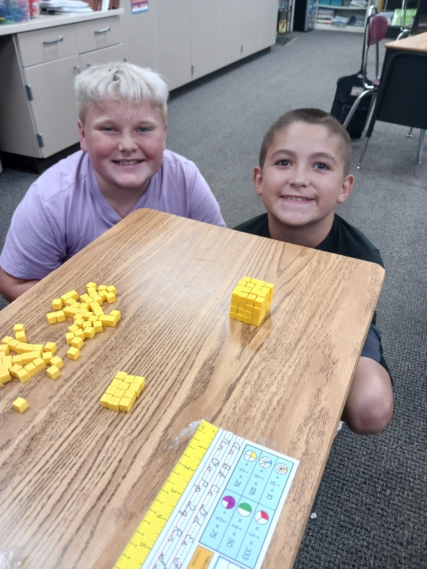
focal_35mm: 27
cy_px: 284
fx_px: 444
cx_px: 214
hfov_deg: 51.4
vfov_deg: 65.3
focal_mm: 4
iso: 200
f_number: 1.8
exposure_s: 1/33
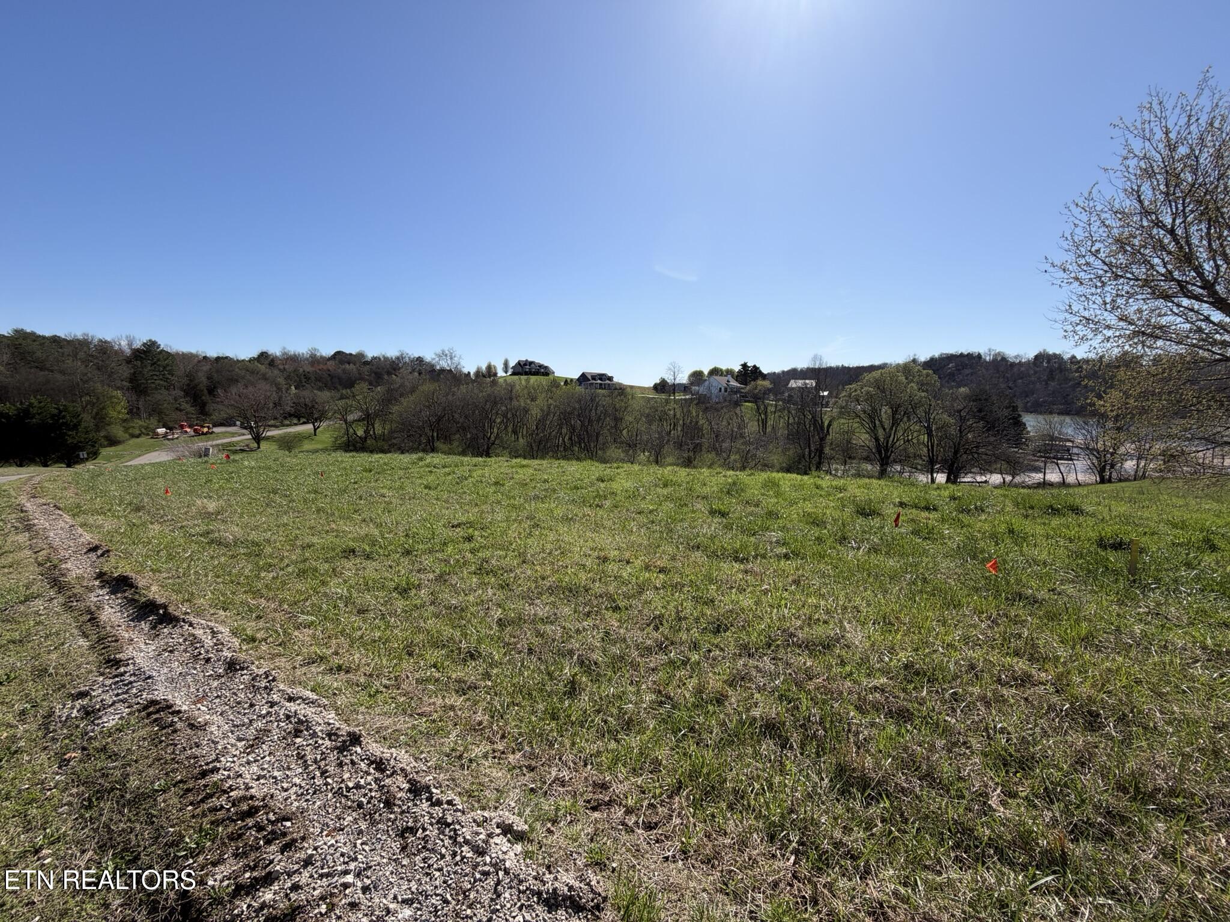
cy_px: 461
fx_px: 497
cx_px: 615
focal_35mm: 14
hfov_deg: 102.1
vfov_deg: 85.7
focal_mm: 2.22
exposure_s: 1/1068
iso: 20
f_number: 2.2
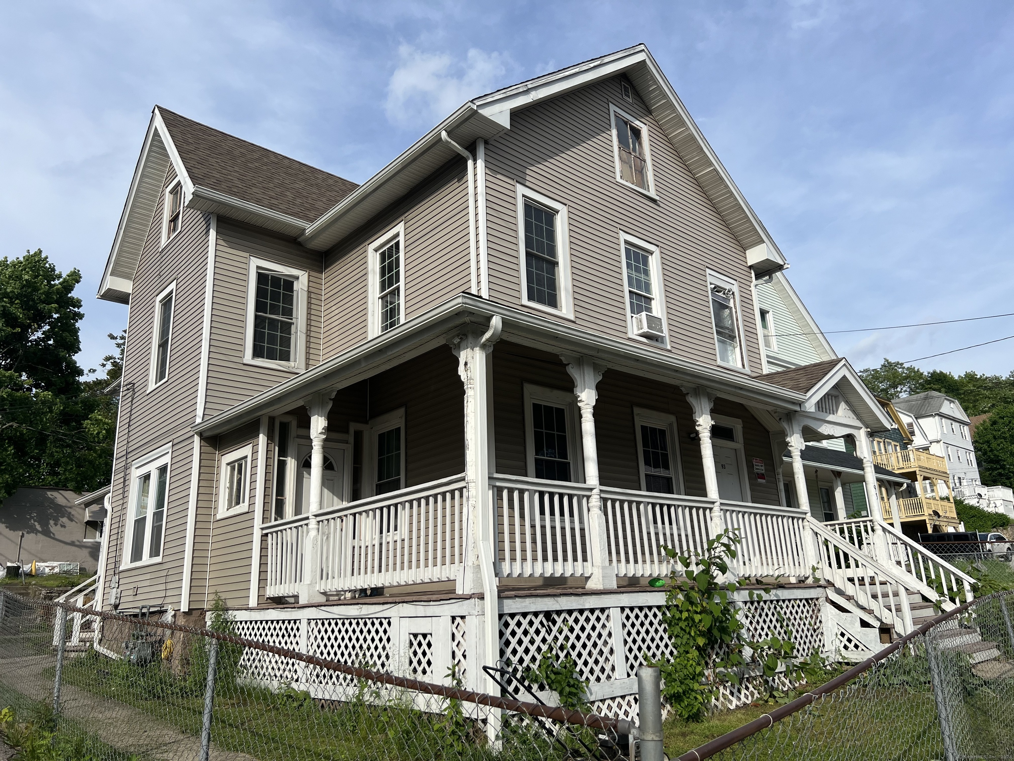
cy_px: 380
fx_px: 762
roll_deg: +2.1
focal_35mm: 26
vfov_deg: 53.1
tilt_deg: +16.9
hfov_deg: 67.3
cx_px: 507
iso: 50
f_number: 1.5
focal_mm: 5.7
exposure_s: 1/5076
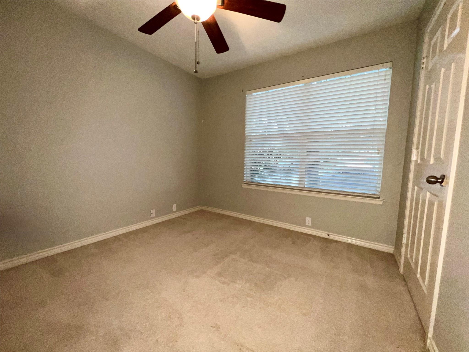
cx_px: 234
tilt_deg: -6.5
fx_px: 176
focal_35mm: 13
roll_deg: -1.2
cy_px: 176
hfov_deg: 106.2
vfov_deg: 89.9
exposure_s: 1/60
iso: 160
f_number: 1.8
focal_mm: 1.57
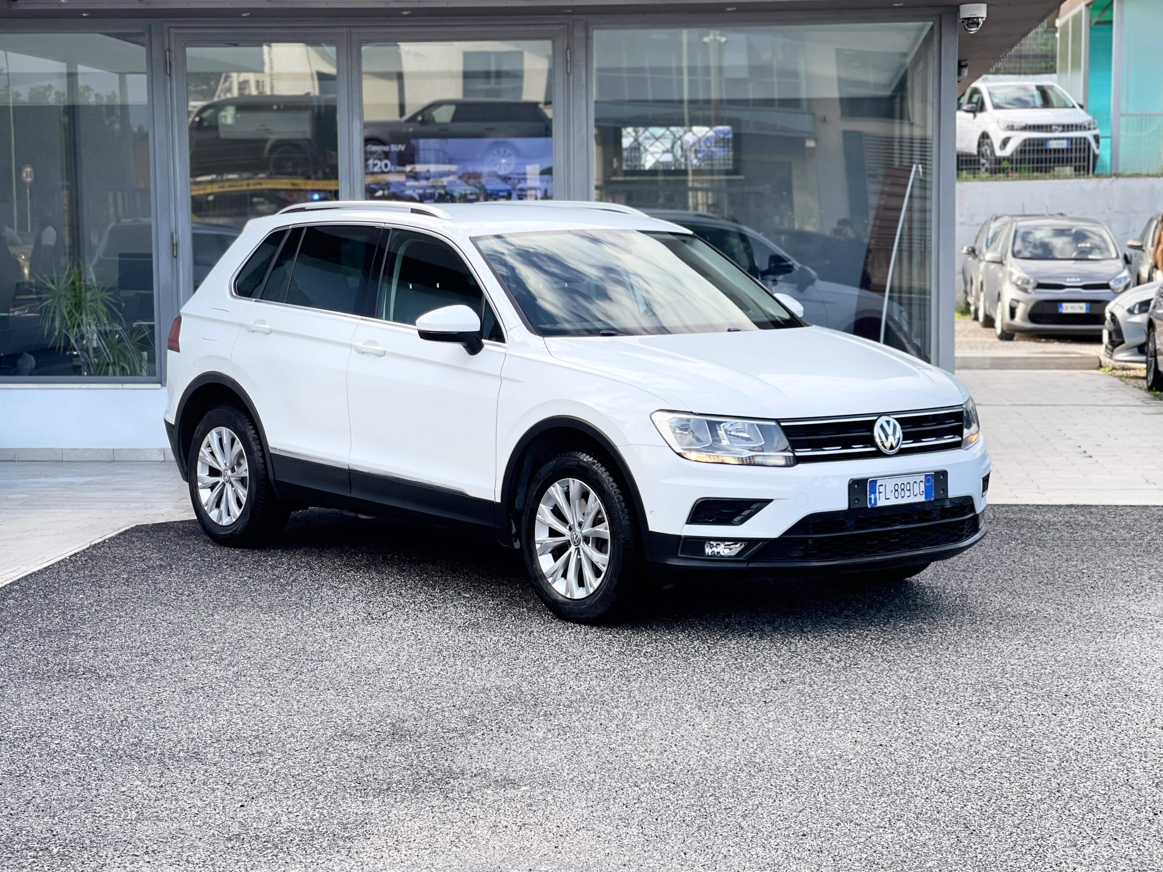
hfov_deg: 30.3
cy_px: 436
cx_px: 582
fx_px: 2150
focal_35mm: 64
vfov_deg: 22.9
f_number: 2.2
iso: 20
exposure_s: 1/141
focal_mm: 7.5
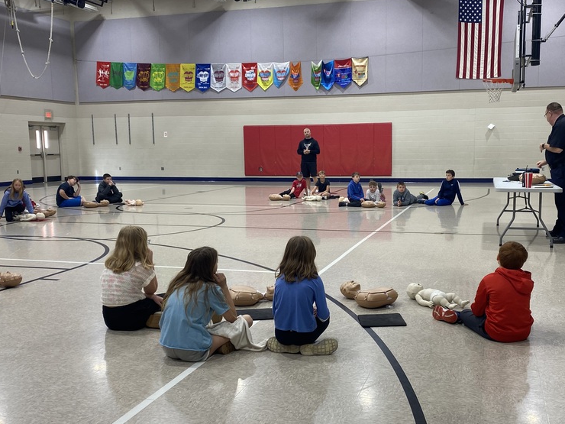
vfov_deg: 39.6
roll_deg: +0.3
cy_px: 228
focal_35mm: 36
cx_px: 332
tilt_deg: -7.9
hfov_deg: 51.1
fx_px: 588
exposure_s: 1/60
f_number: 1.8
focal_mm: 4.25
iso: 64
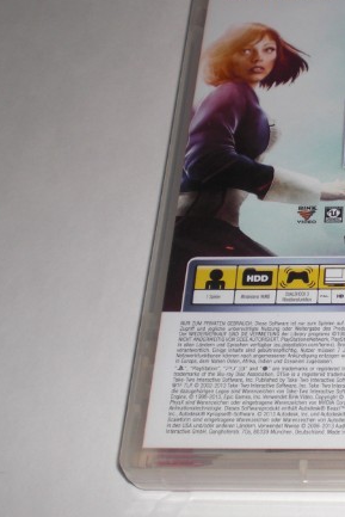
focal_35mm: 73
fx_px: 1048
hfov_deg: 17.8
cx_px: 414
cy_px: 216
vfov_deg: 27.7
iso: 64
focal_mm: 6.3
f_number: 3.1
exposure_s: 1/60
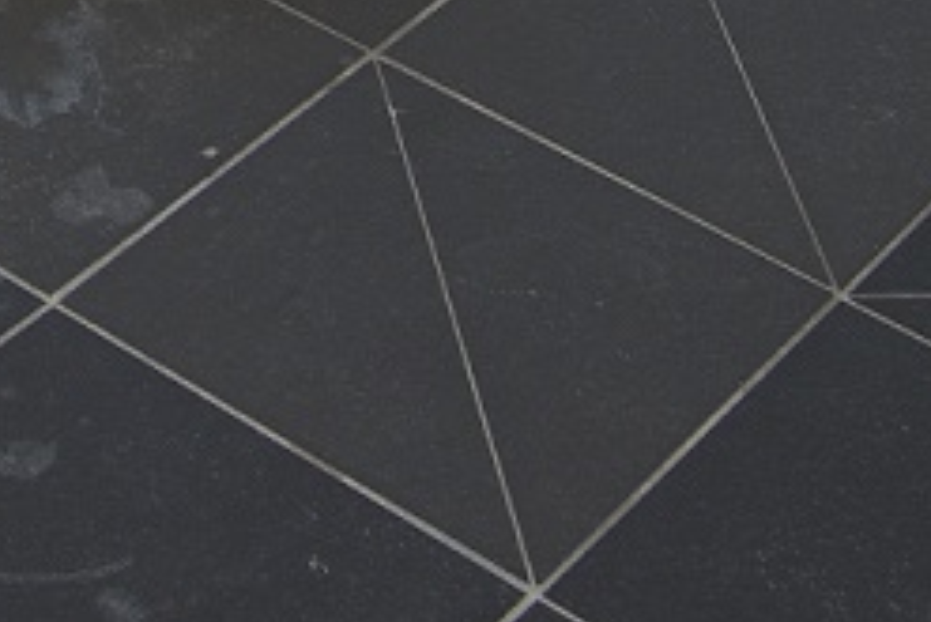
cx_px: -286
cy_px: -880
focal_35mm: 134
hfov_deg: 14.6
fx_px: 3467
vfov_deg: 9.2
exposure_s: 1/160
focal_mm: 24
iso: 200
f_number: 6.3
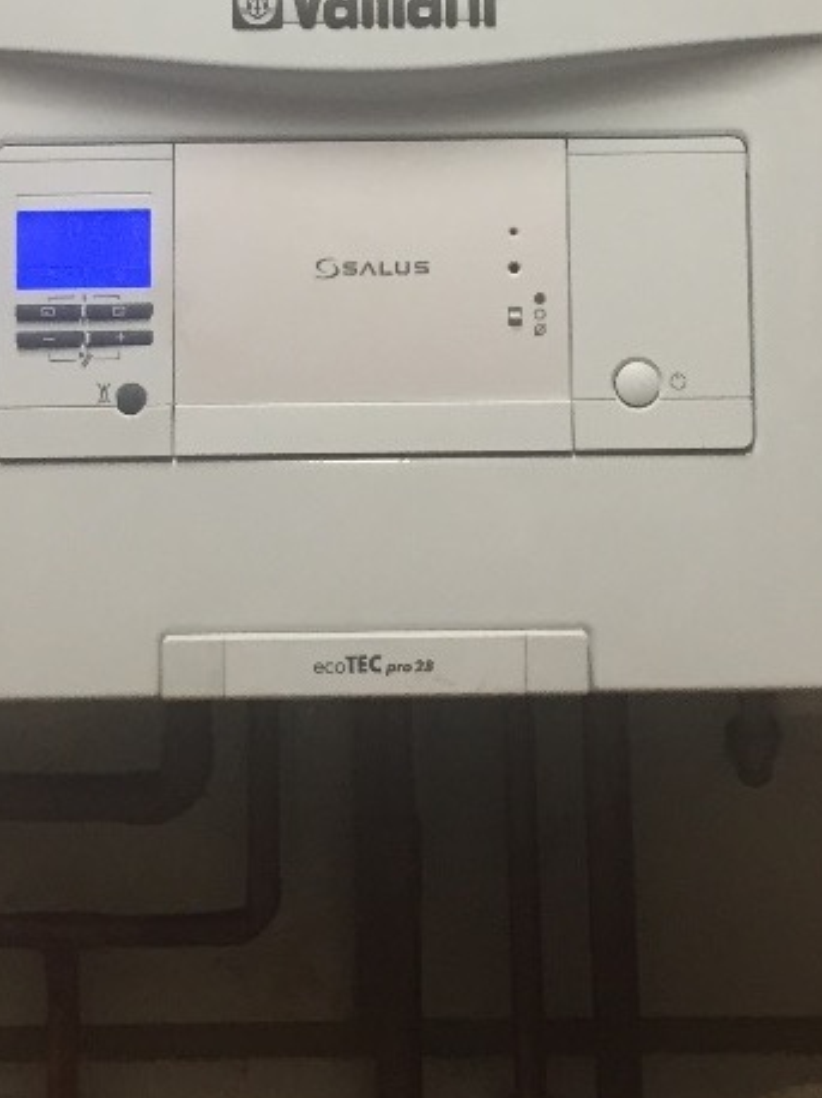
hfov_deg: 19.4
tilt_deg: +2.0
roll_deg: +0.5
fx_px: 2409
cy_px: 129
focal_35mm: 76
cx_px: 436
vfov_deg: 25.0
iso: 64
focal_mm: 4.15
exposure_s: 1/33
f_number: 2.2
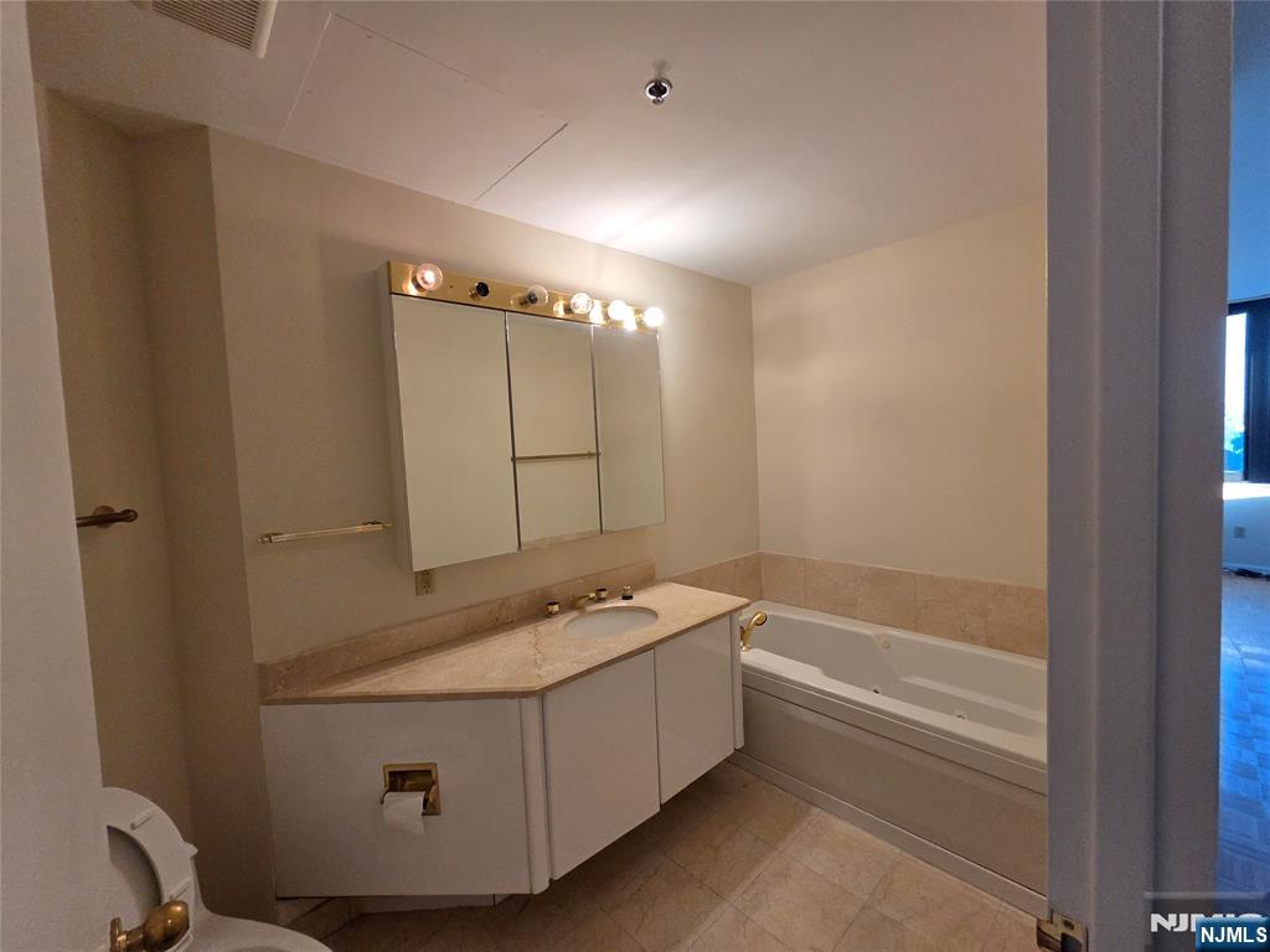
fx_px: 477
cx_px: 635
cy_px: 476
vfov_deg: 89.9
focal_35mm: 13
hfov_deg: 106.2
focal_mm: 2.2
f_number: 2.2
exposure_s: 1/120
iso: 250
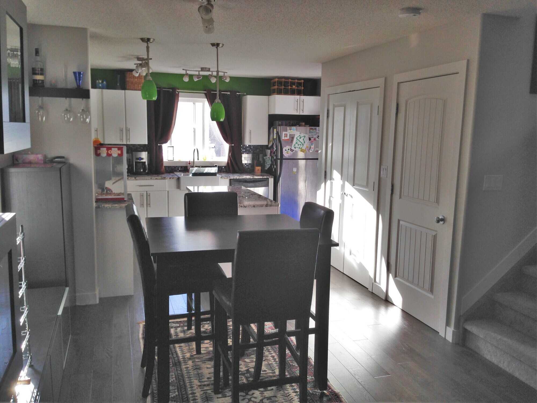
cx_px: 268
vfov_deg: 42.9
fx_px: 512
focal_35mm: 33
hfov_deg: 55.4
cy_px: 202
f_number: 2.4
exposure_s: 1/120
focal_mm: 4.12
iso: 50
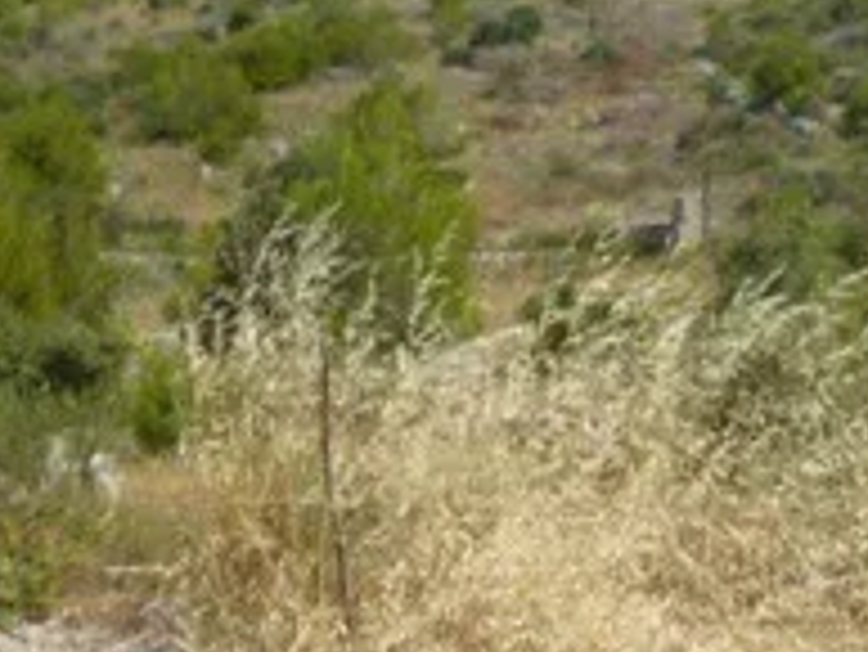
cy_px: 922
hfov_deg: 21.0
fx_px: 2333
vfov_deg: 15.0
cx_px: 603
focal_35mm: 93
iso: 100
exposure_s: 1/125
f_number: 9
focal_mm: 5
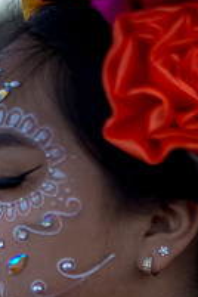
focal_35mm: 112
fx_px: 924
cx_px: 77
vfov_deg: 17.6
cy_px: 330
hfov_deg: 12.2
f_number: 1.8
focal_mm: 50
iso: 100
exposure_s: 1/1600
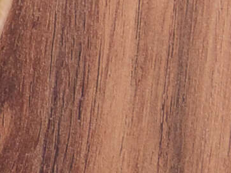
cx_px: -449
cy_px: -138
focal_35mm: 232
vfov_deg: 6.3
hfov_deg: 7.5
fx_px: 1547
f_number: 8
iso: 2000
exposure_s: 1/200
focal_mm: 29
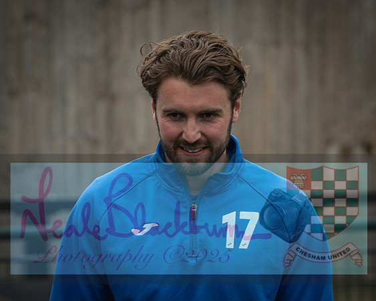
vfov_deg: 4.2
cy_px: 203
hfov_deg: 5.2
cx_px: 196
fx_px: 4128
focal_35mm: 371
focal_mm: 135
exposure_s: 1/1150
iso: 200
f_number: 4
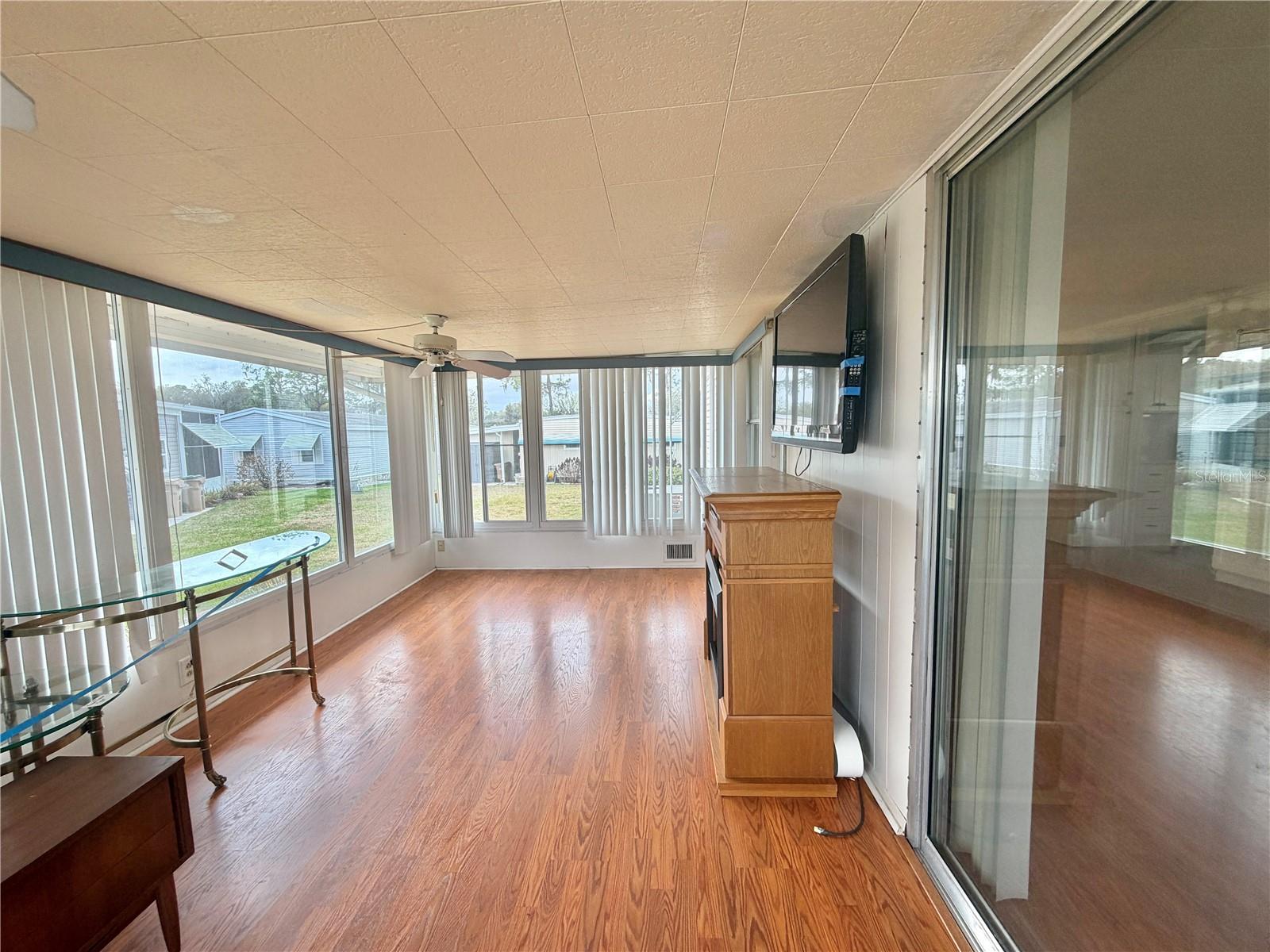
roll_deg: +1.1
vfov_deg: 85.7
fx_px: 514
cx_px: 635
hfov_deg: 102.1
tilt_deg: -5.0
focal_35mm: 14
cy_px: 476
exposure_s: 1/127
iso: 40
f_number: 2.2
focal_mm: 2.22
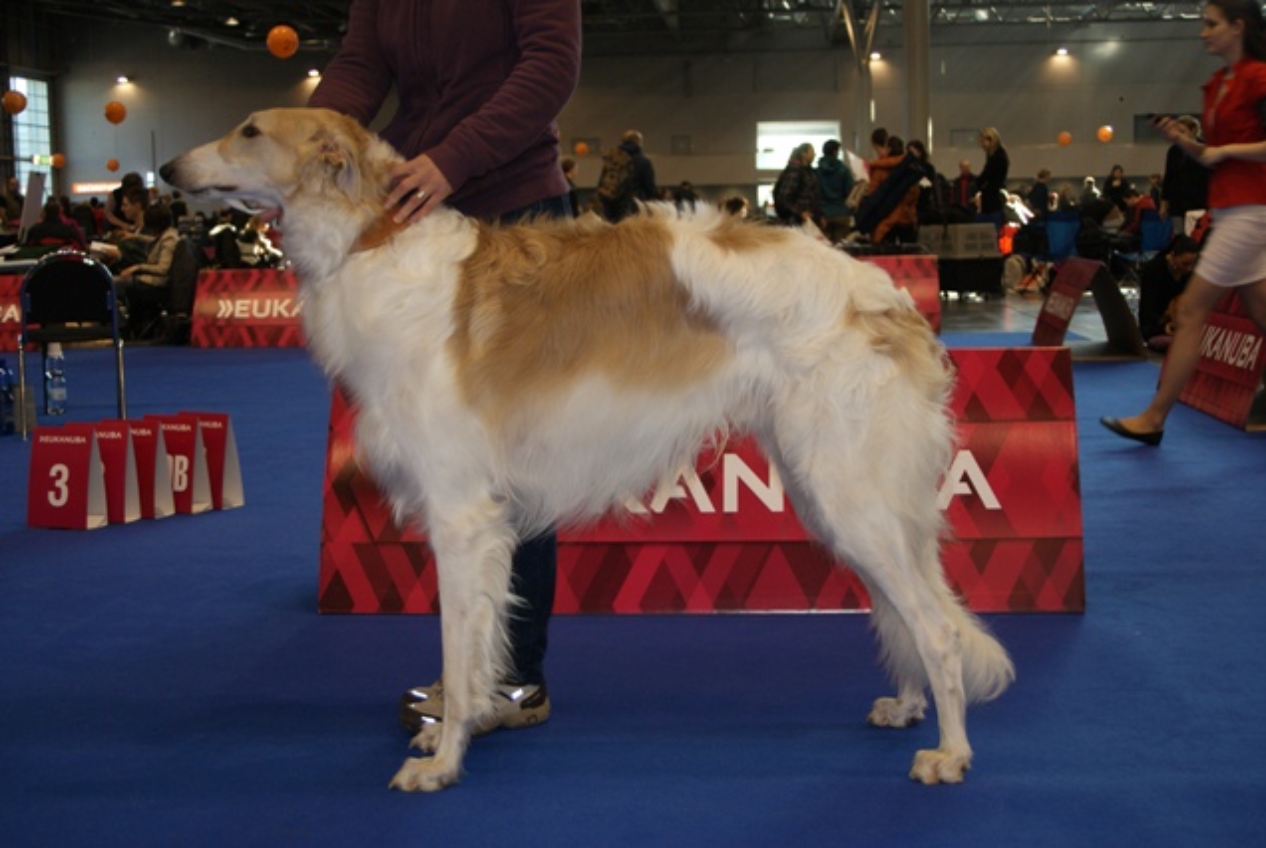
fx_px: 1849
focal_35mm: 52
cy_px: 424
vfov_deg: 25.8
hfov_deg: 37.8
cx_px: 633
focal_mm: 35
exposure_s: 1/60
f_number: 4.5
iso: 400
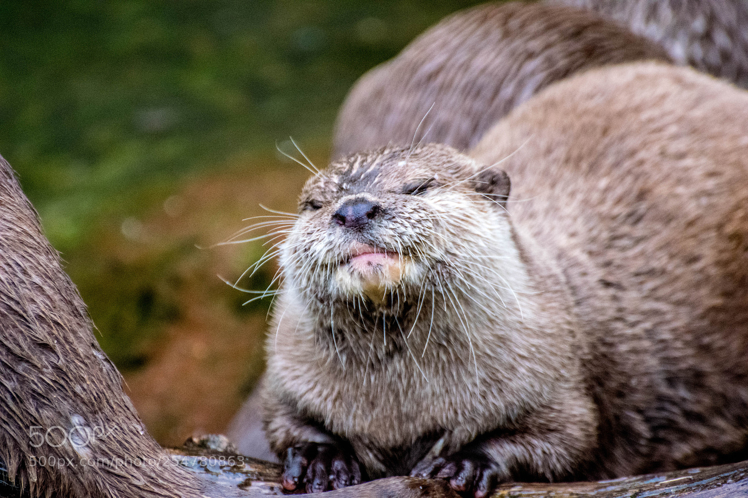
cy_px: 249
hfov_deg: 4.6
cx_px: 374
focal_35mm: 450
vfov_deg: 3.1
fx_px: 9347
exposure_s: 1/2000
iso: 3200
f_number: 5.6
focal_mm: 300
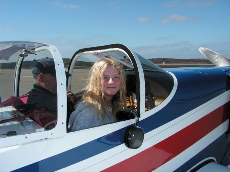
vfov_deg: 39.7
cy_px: 86
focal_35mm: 36
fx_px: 239
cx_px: 115
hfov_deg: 51.4
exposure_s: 1/1000
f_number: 3.2
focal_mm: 6
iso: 50
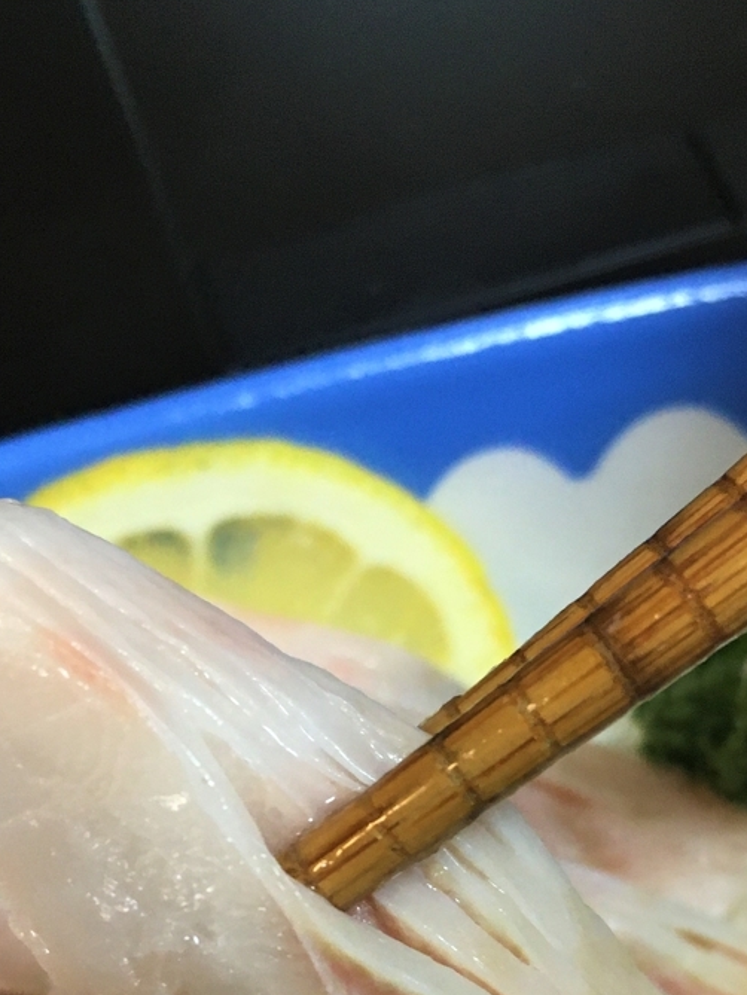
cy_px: 861
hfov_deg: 28.0
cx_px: 332
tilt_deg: -66.4
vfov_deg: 35.1
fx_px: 1496
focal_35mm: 52
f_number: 2.2
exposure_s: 1/33
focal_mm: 4.15
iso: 200
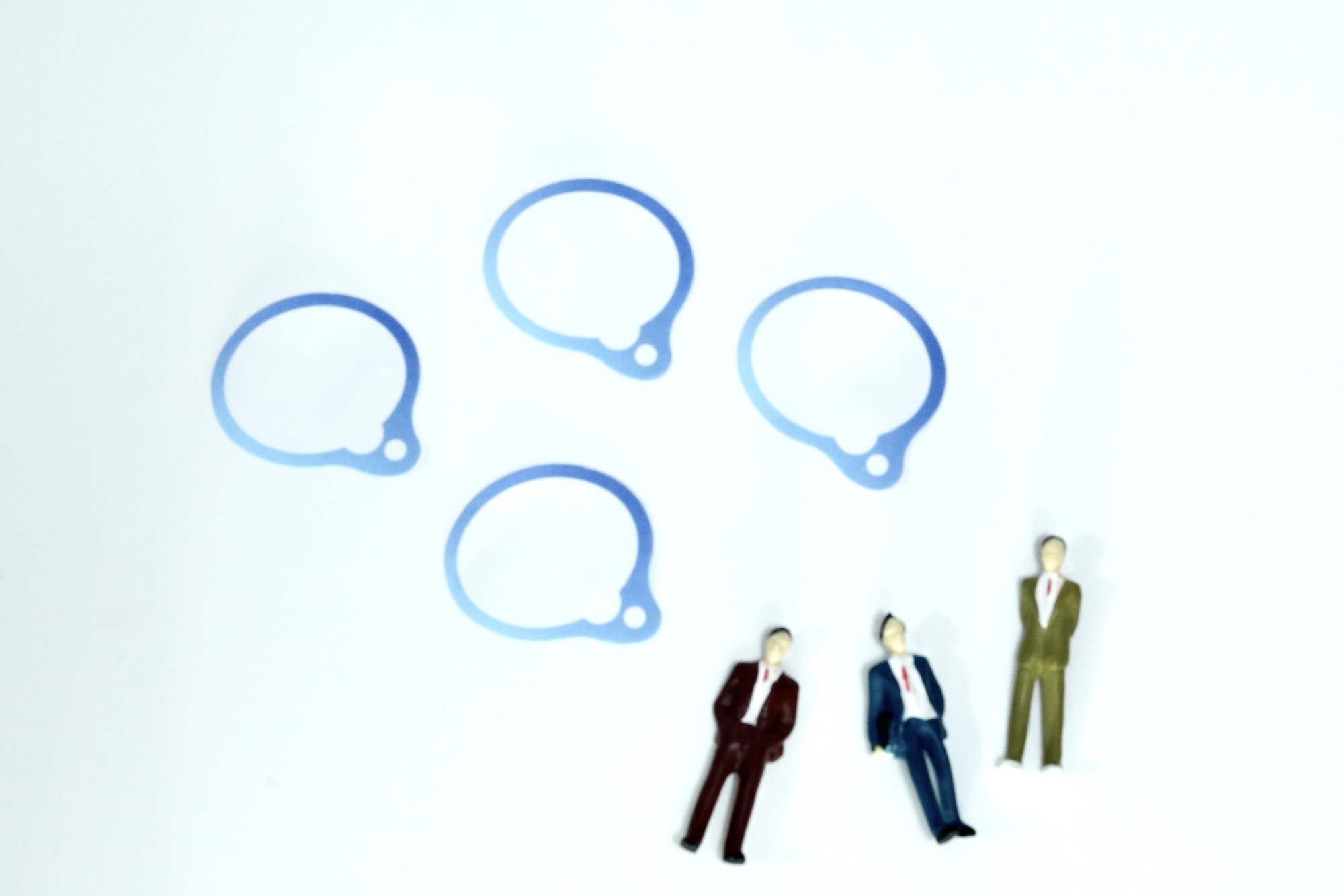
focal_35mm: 150
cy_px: 448
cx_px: 672
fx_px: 5599
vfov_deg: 9.1
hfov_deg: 13.7
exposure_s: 1/13
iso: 1600
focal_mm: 100
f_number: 18
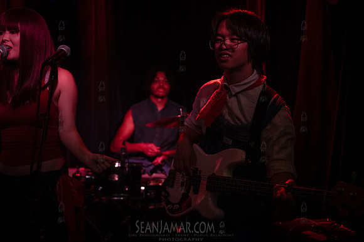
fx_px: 485
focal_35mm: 48
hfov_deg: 41.1
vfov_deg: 28.0
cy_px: 121
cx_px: 182
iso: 8000
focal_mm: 48
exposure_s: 1/320
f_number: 3.2
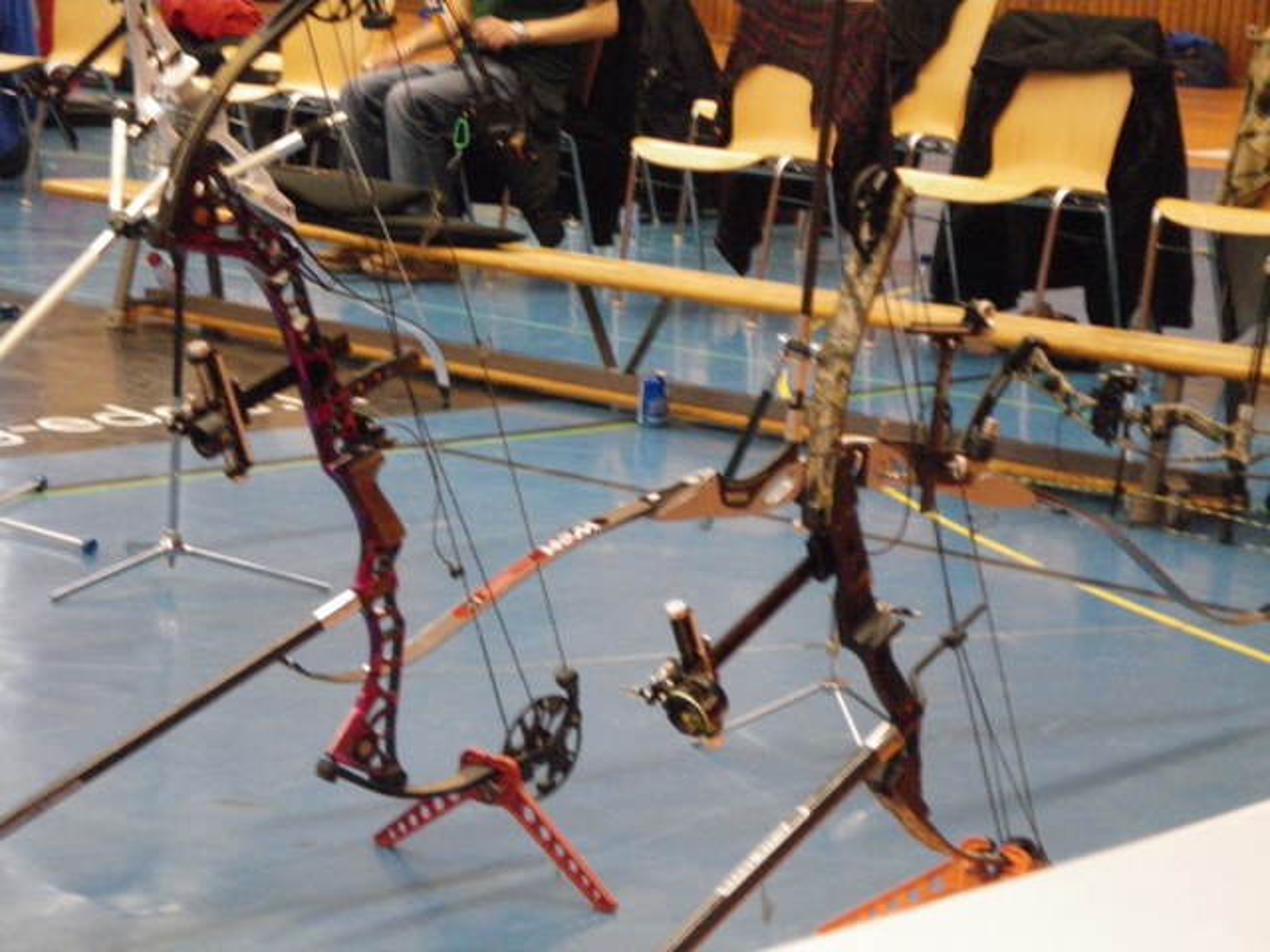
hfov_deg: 20.9
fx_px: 3449
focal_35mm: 94
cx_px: 635
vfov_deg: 15.7
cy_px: 476
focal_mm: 16.7
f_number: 5
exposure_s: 1/25
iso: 800
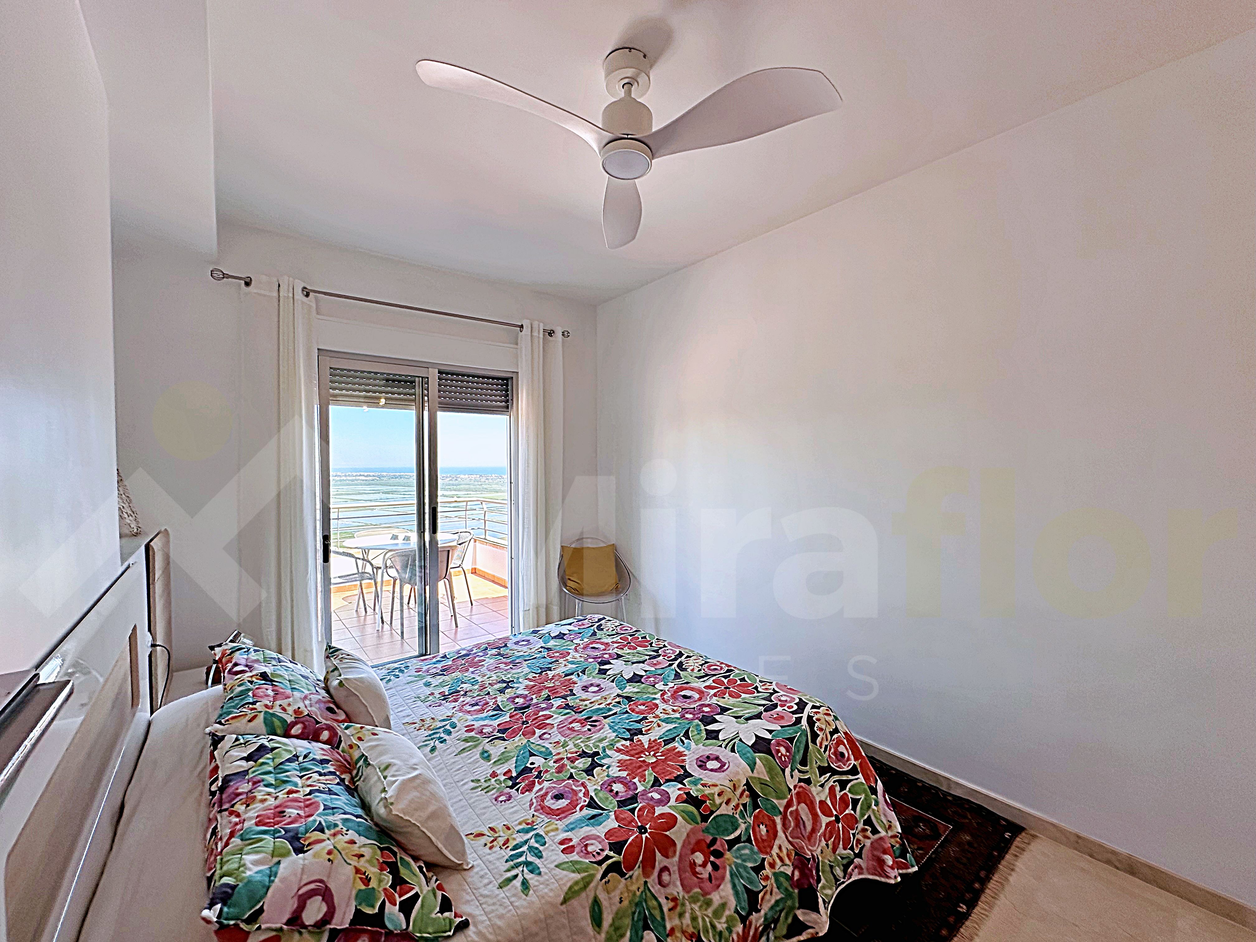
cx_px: 628
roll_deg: +0.3
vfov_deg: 85.7
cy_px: 471
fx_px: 508
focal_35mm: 14
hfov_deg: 102.1
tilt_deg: -0.8
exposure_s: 1/203
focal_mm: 2.22
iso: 40
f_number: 2.2
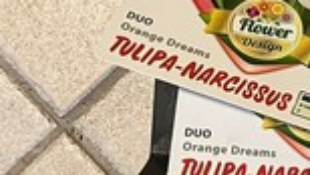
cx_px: 701
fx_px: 1300
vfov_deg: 7.7
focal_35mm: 158
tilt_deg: -84.5
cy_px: 70
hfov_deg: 11.6
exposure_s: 1/50
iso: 80
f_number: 1.8
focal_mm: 3.99
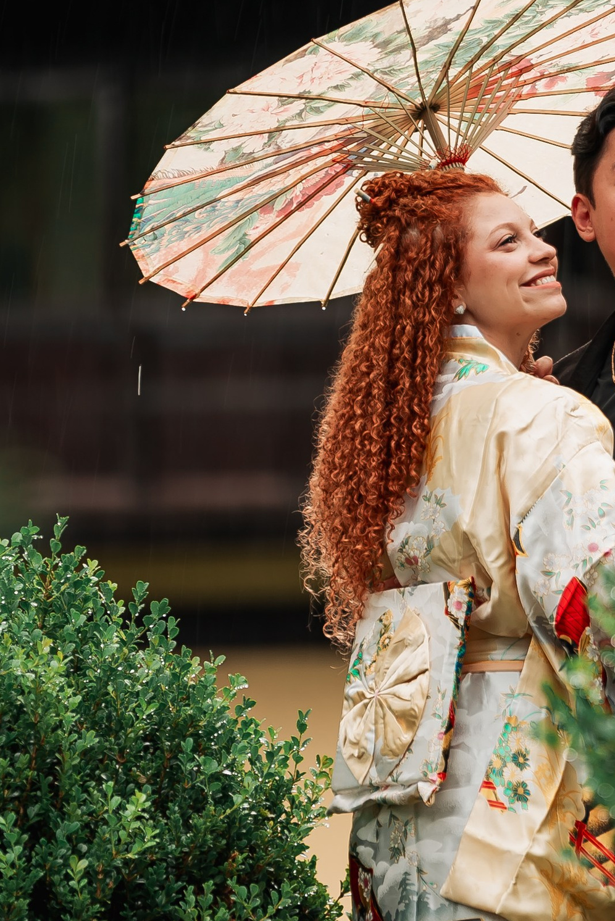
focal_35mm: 460
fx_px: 11776
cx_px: 485
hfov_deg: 3.0
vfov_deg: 4.5
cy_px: 281
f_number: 2.8
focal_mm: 179
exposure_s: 1/40
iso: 100
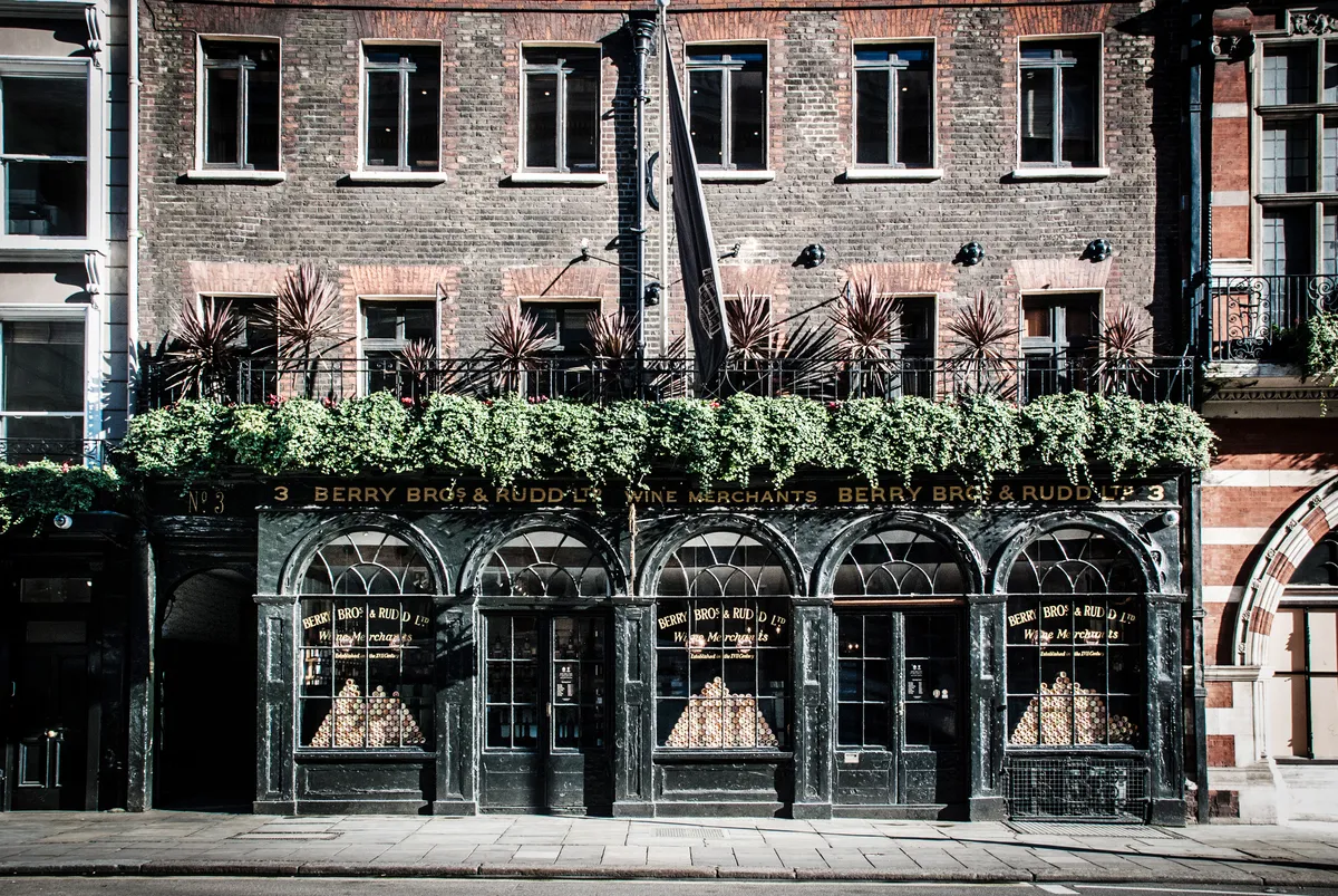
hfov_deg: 53.1
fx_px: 1339
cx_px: 669
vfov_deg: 37.0
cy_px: 448
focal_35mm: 36
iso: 640
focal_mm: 24
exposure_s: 1/250
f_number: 8
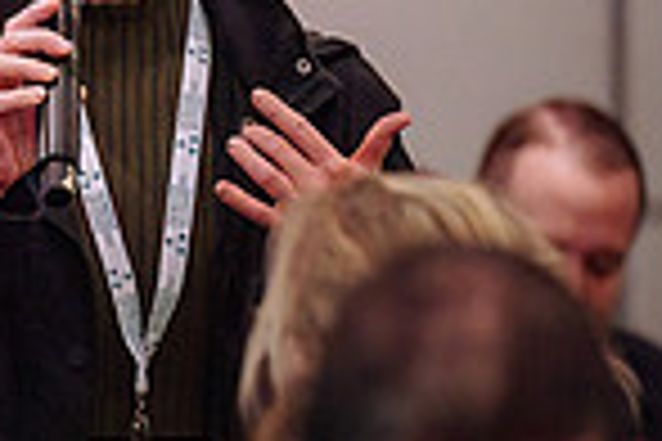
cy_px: 477
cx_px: -407
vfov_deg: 1.6
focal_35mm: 863
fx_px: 15868
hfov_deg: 2.4
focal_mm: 200
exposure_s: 1/250
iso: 3200
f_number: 2.8
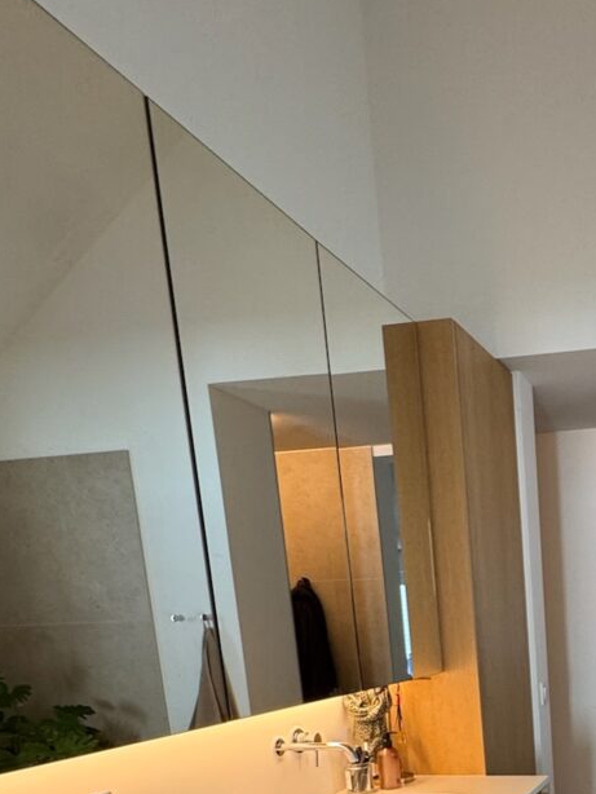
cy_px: 767
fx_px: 803
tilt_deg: -10.0
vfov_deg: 45.6
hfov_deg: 36.1
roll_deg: +1.5
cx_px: 615
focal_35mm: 35
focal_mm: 2.22
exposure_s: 1/50
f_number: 2.2
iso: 160
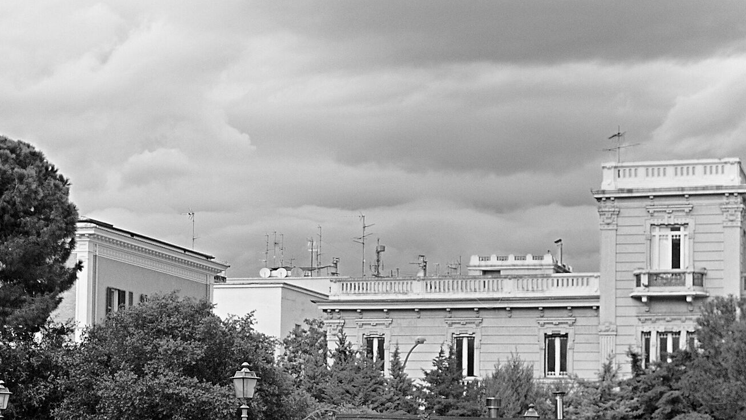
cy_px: 379
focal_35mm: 92
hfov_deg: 23.1
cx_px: 256
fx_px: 1820
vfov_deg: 13.0
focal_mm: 32
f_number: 7.1
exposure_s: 1/125
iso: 200
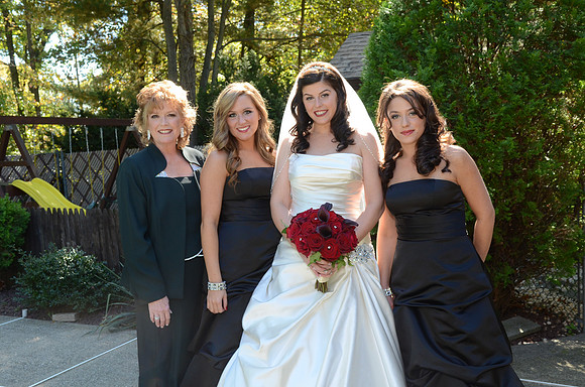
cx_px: 292
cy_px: 194
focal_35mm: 39
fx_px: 632
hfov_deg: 49.6
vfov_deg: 34.1
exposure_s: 1/125
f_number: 6.3
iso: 500
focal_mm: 26
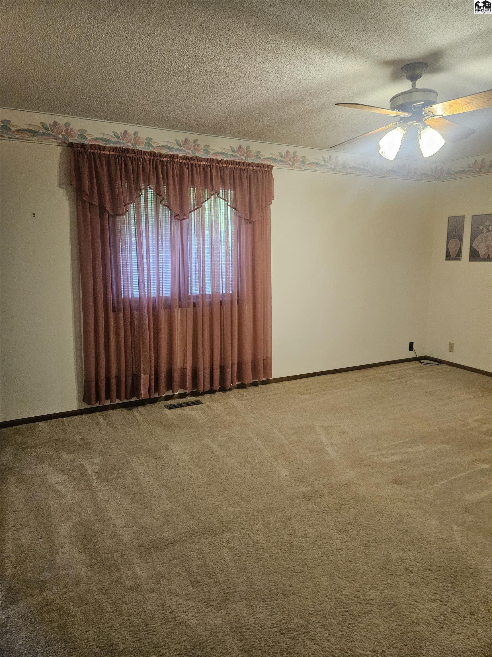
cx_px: 246
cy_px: 328
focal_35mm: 23
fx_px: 436
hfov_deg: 58.9
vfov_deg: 73.9
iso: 800
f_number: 1.8
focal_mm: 5.4
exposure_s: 1/120
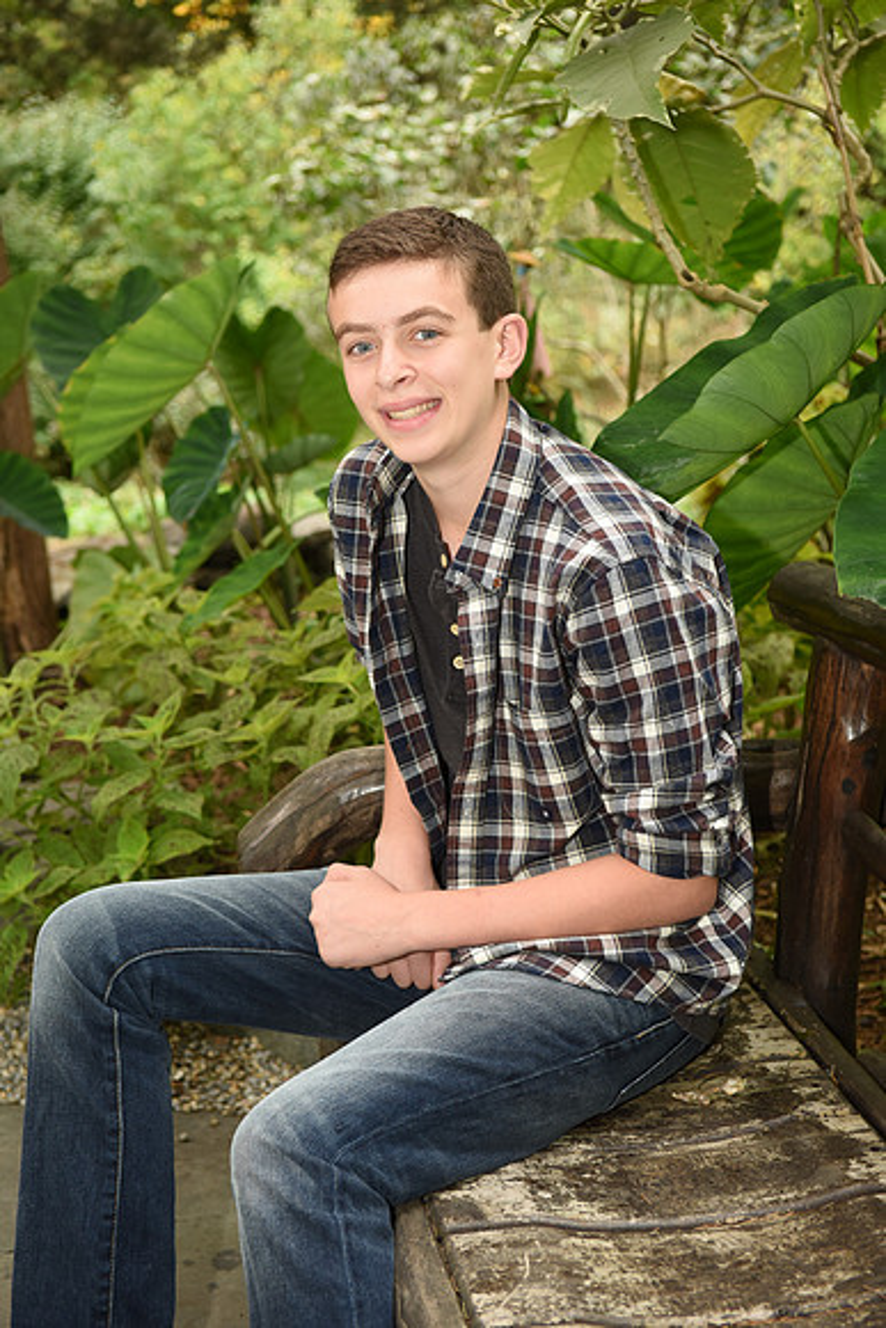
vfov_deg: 36.2
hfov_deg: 24.6
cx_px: 443
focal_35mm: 55
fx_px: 2029
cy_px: 664
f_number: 4.5
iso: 500
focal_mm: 55
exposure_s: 1/250
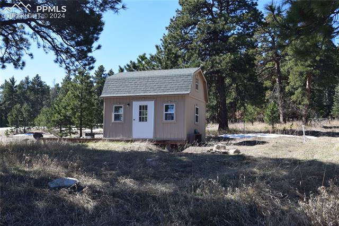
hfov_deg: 49.6
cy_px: 113
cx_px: 170
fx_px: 367
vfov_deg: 34.2
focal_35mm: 39
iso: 400
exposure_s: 1/250
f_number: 10
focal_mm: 26
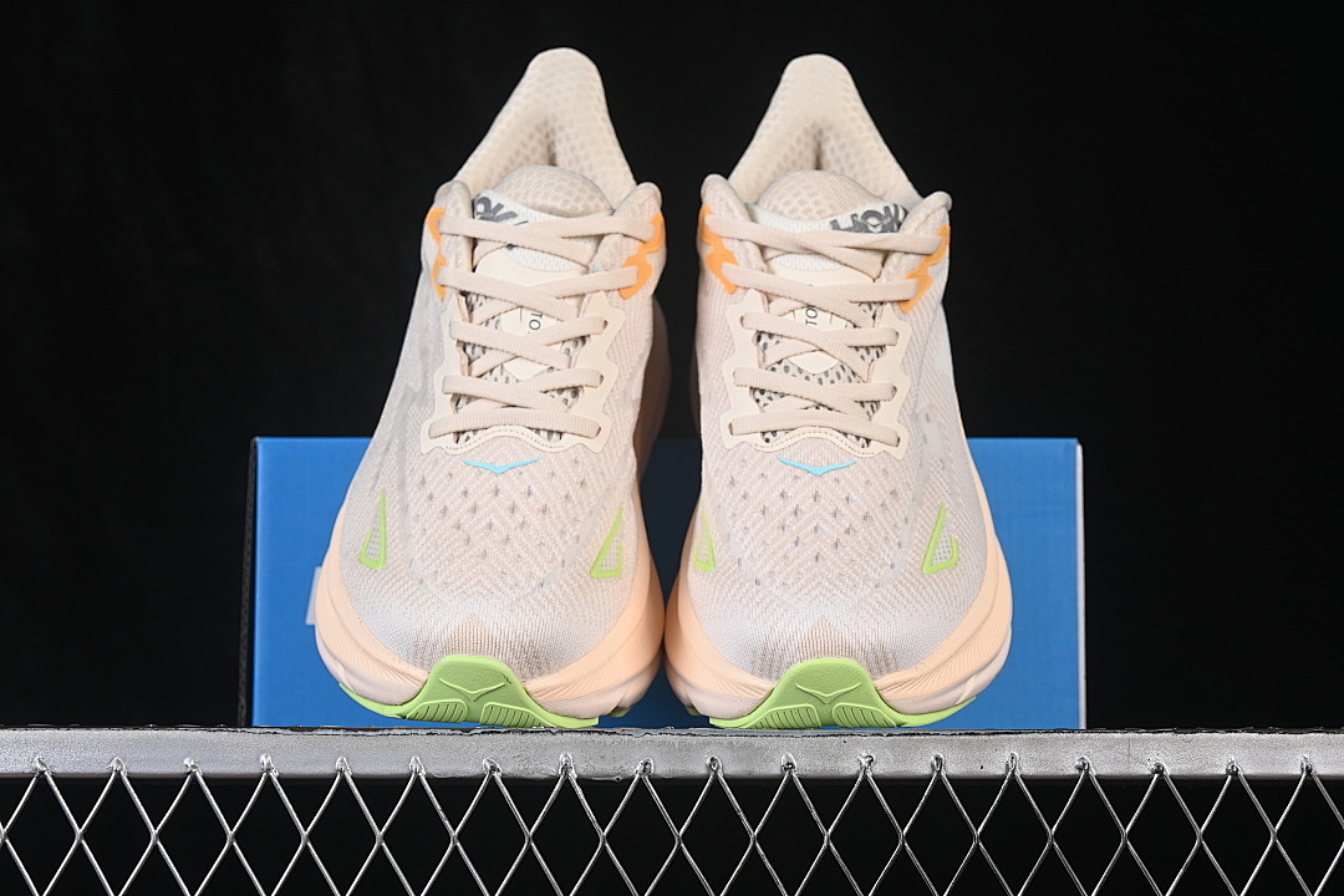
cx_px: 672
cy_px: 448
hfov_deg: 27.0
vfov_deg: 18.2
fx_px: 2800
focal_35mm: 75
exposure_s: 1/80
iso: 160
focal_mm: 50
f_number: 8
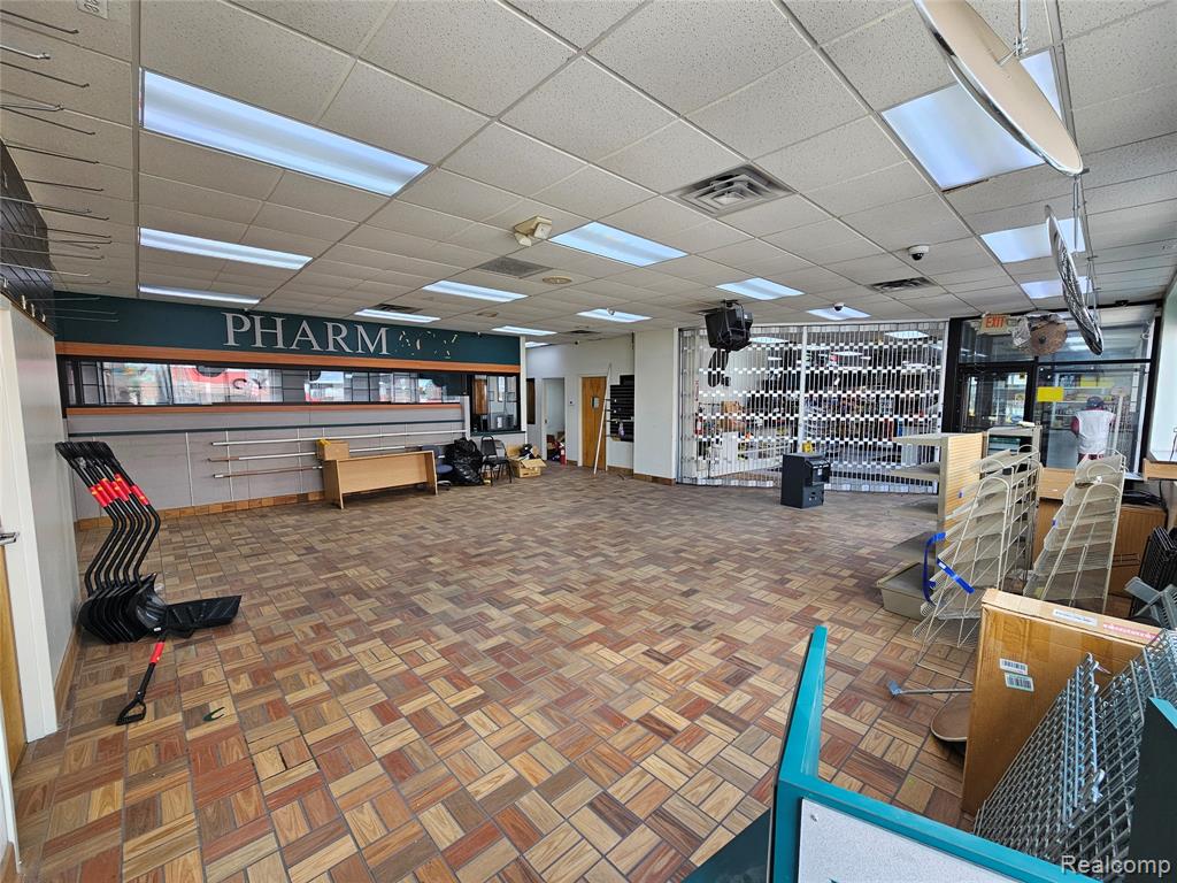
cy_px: 442
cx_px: 588
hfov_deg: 106.2
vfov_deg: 89.9
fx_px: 442
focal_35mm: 13
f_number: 2.2
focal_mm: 2.2
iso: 50
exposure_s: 1/60
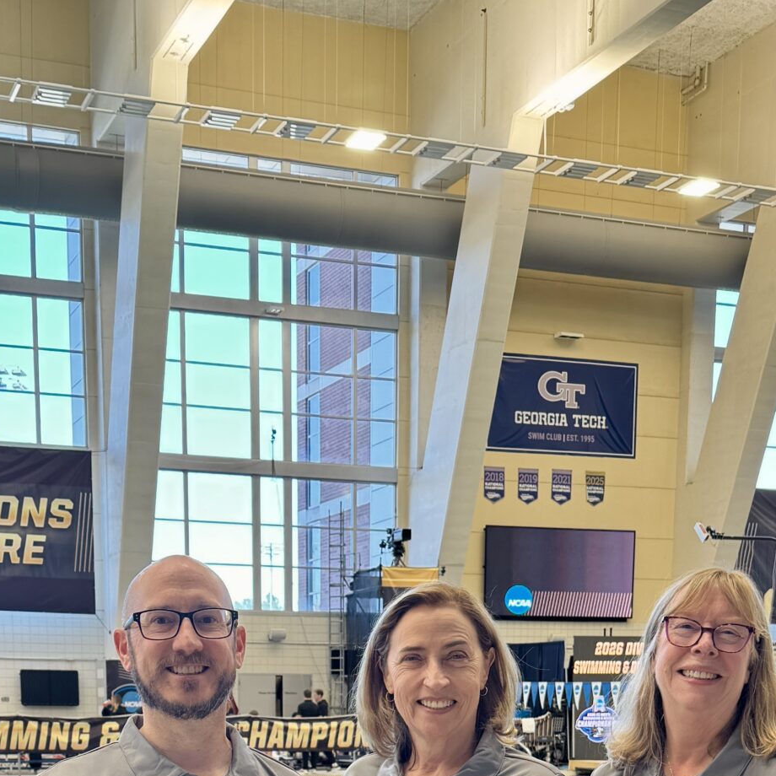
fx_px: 1496
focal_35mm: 59
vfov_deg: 26.0
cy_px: 930
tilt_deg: -7.6
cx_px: 344
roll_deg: +0.9
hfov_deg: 29.1
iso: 80
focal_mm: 6.76
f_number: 1.78
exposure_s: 1/121
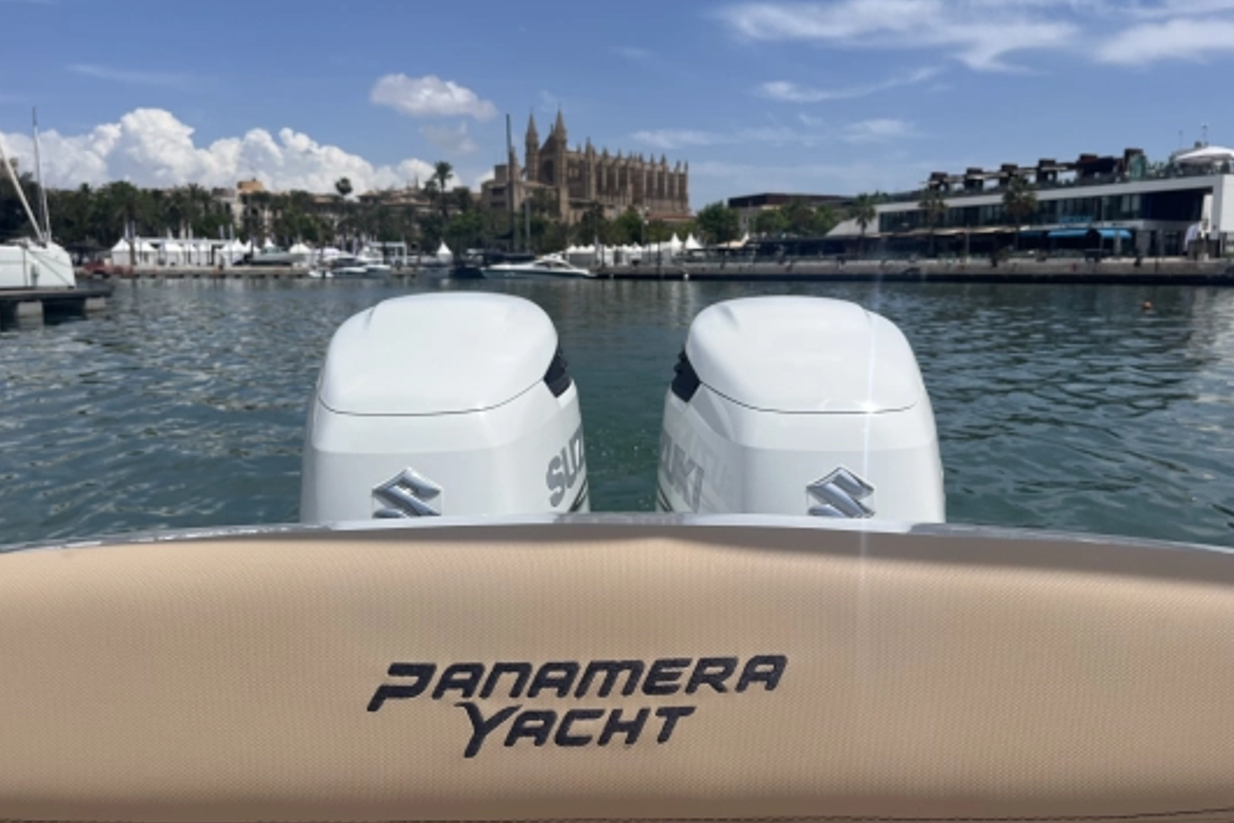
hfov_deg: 65.5
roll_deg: +1.6
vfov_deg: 46.4
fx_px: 960
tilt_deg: -8.0
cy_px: 401
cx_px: 634
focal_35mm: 28
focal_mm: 5.1
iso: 50
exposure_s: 1/7874
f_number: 1.6
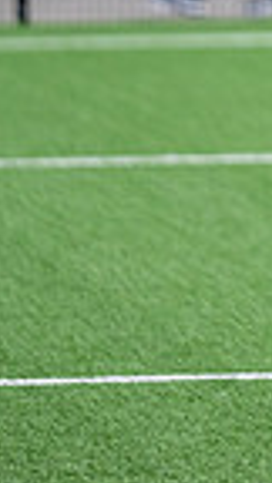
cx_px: 692
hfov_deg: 1.6
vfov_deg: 2.8
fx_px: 9732
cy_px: -262
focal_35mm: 759
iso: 640
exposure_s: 1/2000
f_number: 2.8
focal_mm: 155
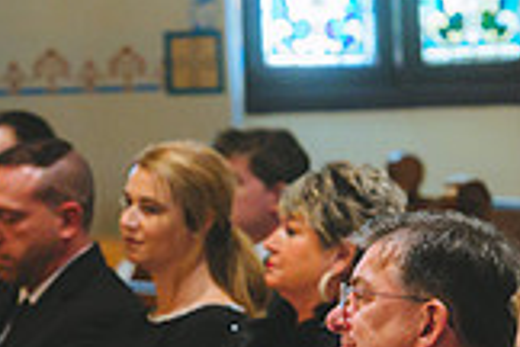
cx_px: 177
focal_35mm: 402
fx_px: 5806
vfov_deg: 3.4
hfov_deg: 5.1
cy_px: 450
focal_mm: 112
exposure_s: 1/100
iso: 2500
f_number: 3.5
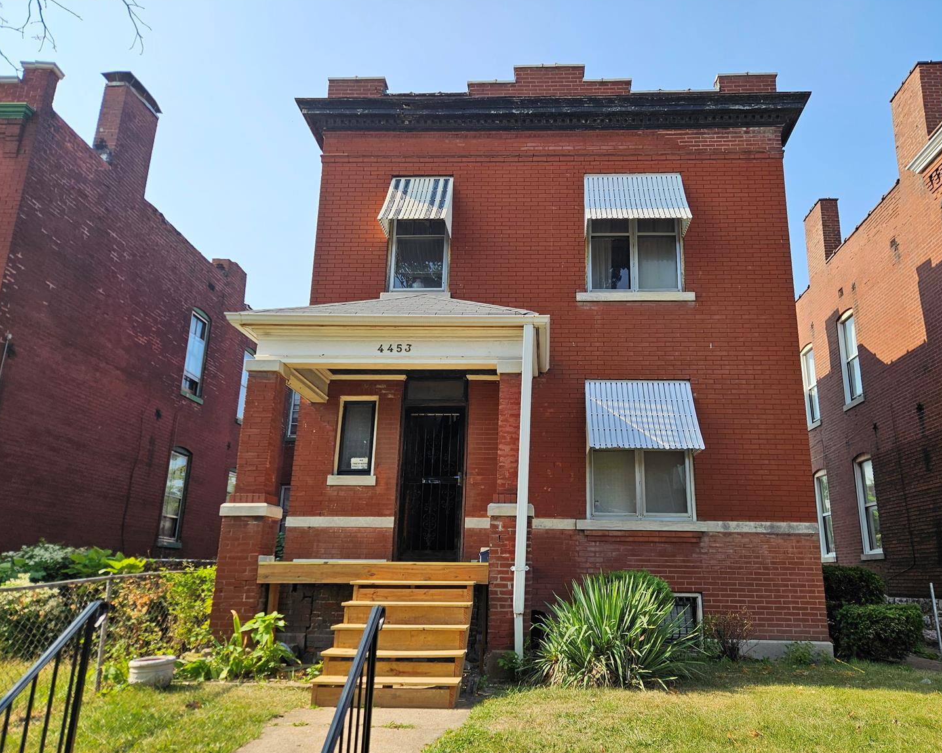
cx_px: 519
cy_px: 384
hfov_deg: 67.9
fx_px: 697
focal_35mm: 25
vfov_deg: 56.8
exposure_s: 1/1376
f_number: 1.8
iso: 40
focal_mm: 5.4
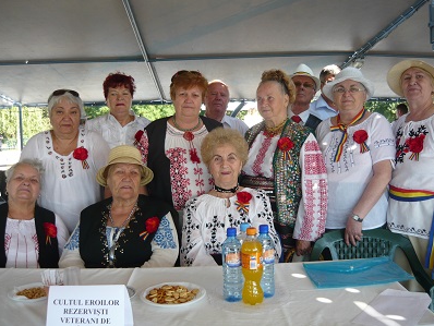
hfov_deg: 53.9
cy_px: 159
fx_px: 427
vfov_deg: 41.8
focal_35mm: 34
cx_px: 219
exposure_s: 1/160
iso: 100
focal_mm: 5.5
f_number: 2.8
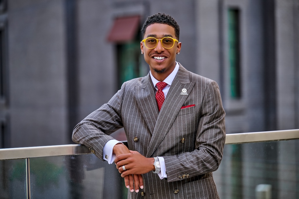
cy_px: 100
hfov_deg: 17.1
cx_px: 150
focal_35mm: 120
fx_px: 997
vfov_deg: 11.4
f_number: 2.8
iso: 200
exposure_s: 1/200
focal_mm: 120
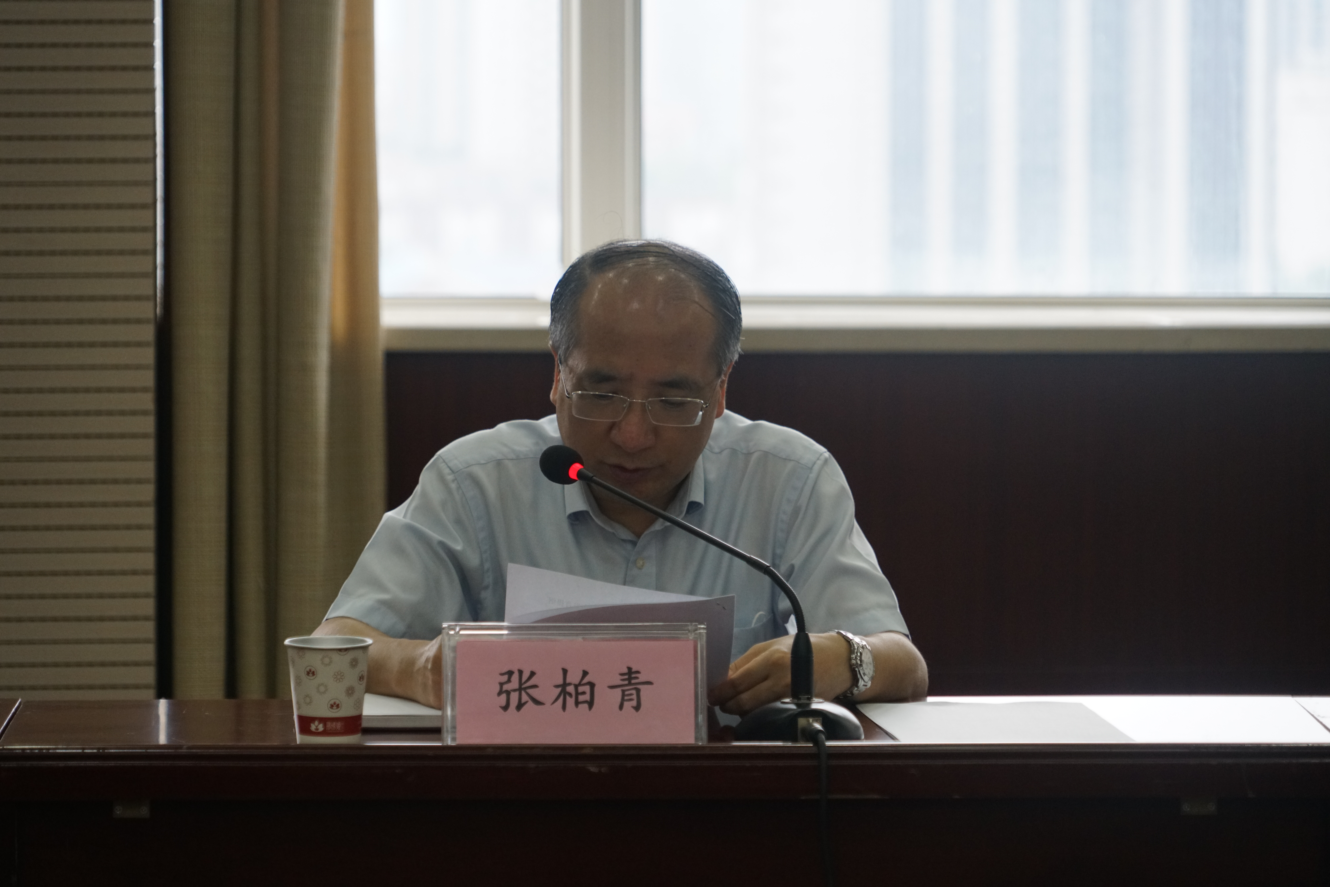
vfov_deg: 8.6
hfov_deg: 12.8
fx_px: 5912
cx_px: 665
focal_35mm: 160
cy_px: 444
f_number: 6.3
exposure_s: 1/160
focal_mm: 160
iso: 2000
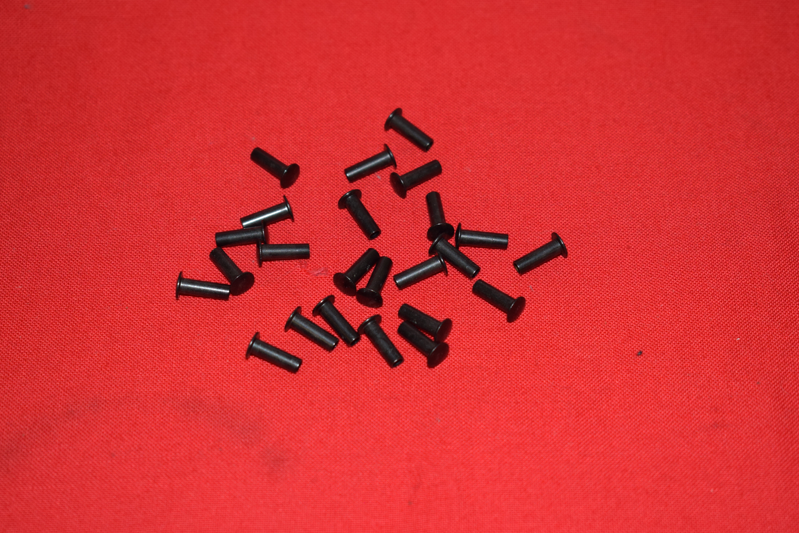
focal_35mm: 84
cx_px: 402
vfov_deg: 16.4
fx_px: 1854
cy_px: 267
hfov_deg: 24.3
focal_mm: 55
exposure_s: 1/160
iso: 640
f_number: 5.6
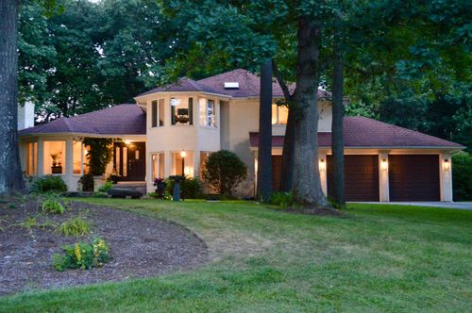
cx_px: 236
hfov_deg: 38.9
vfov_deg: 26.4
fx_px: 668
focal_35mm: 51
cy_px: 156
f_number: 5
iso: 1400
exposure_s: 1/15
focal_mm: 34
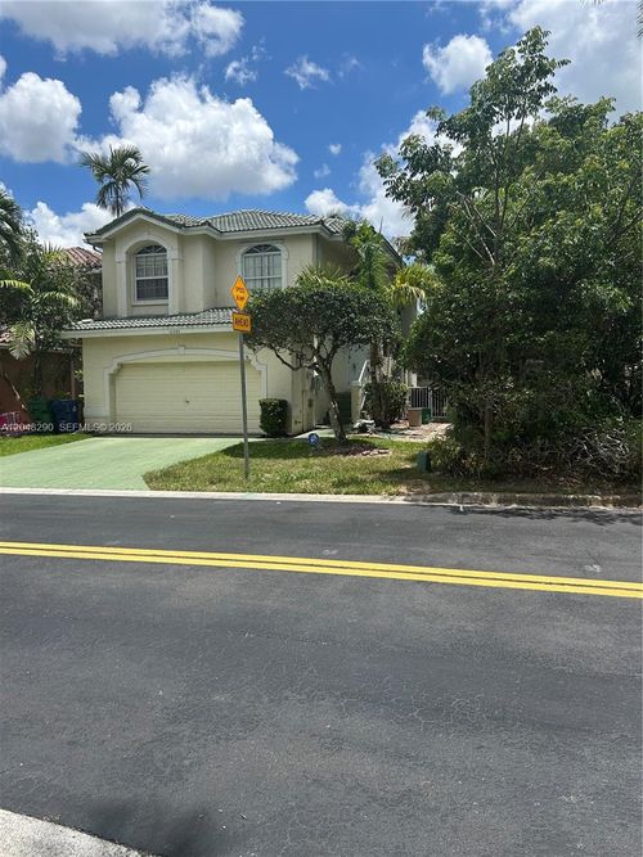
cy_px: 428
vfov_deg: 67.3
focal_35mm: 26
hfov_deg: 53.0
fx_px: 644
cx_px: 322
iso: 50
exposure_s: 1/3831
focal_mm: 5.7
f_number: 1.5
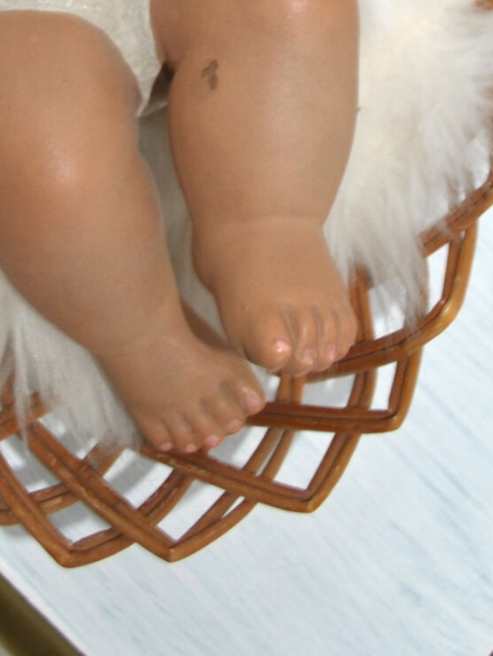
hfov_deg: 16.4
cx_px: 142
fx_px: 1708
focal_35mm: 90
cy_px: -377
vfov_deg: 18.7
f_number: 3.5
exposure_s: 1/20
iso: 180
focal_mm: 18
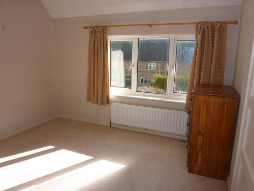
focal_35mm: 25
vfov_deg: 54.9
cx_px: 127
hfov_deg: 69.4
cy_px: 96
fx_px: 183
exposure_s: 1/200
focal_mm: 4.1
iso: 100
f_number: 4
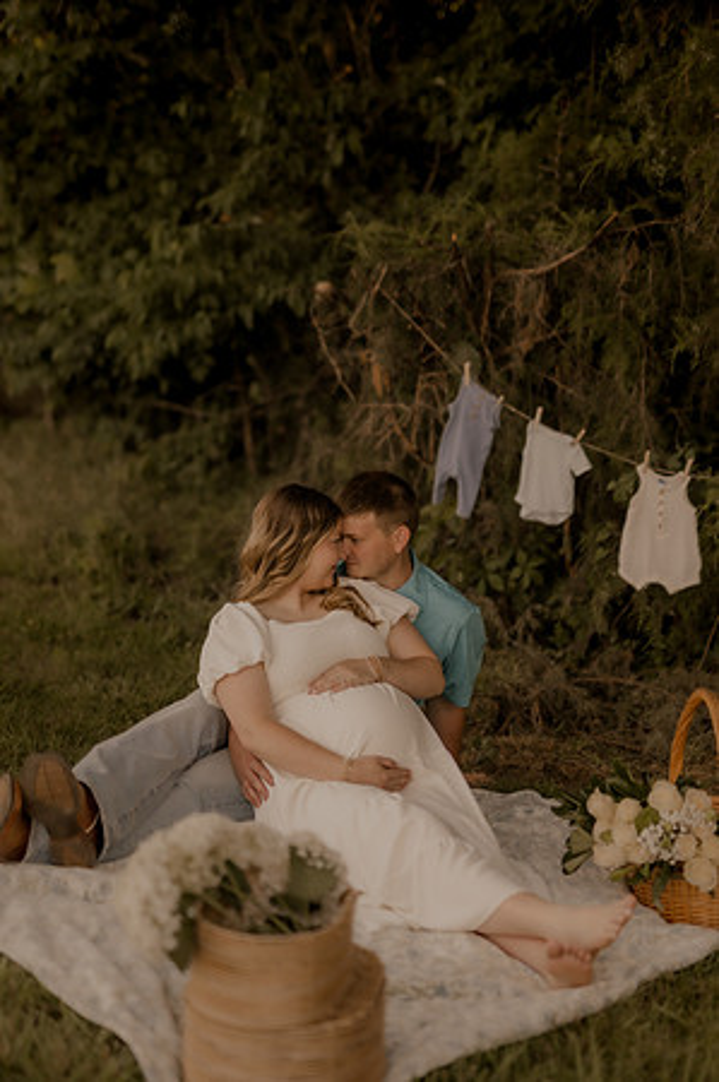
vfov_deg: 39.6
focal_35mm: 50
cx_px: 360
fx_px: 1501
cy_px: 541
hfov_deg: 26.9
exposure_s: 1/1000
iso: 200
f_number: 1.4
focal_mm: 50
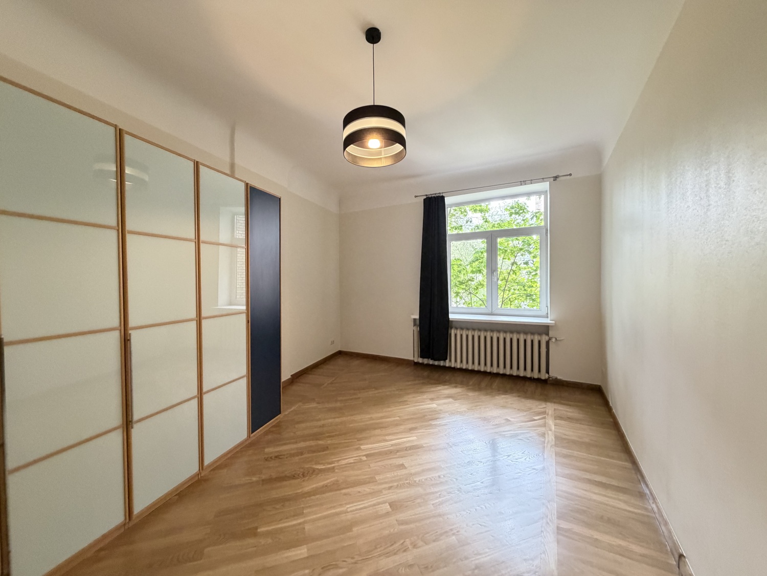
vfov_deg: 85.7
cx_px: 384
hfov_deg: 102.1
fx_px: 310
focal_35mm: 14
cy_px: 288
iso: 500
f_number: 2.2
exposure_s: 1/60
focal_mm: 2.22
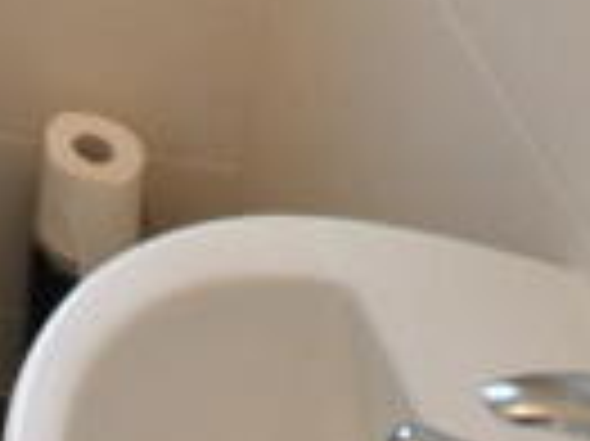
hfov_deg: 21.7
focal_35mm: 72
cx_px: -340
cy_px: -493
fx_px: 1226
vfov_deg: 15.4
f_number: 4
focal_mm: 10
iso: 320
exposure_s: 1/30
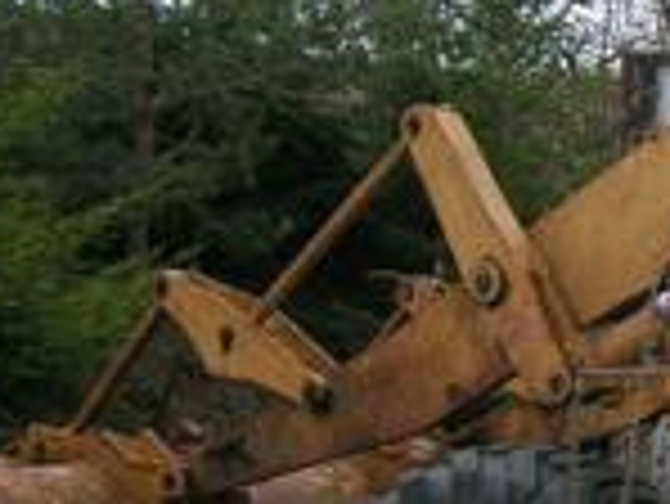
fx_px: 2906
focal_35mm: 150
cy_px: 378
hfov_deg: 12.3
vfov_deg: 9.9
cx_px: 1088
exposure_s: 1/268
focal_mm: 5.4
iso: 50
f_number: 2.8
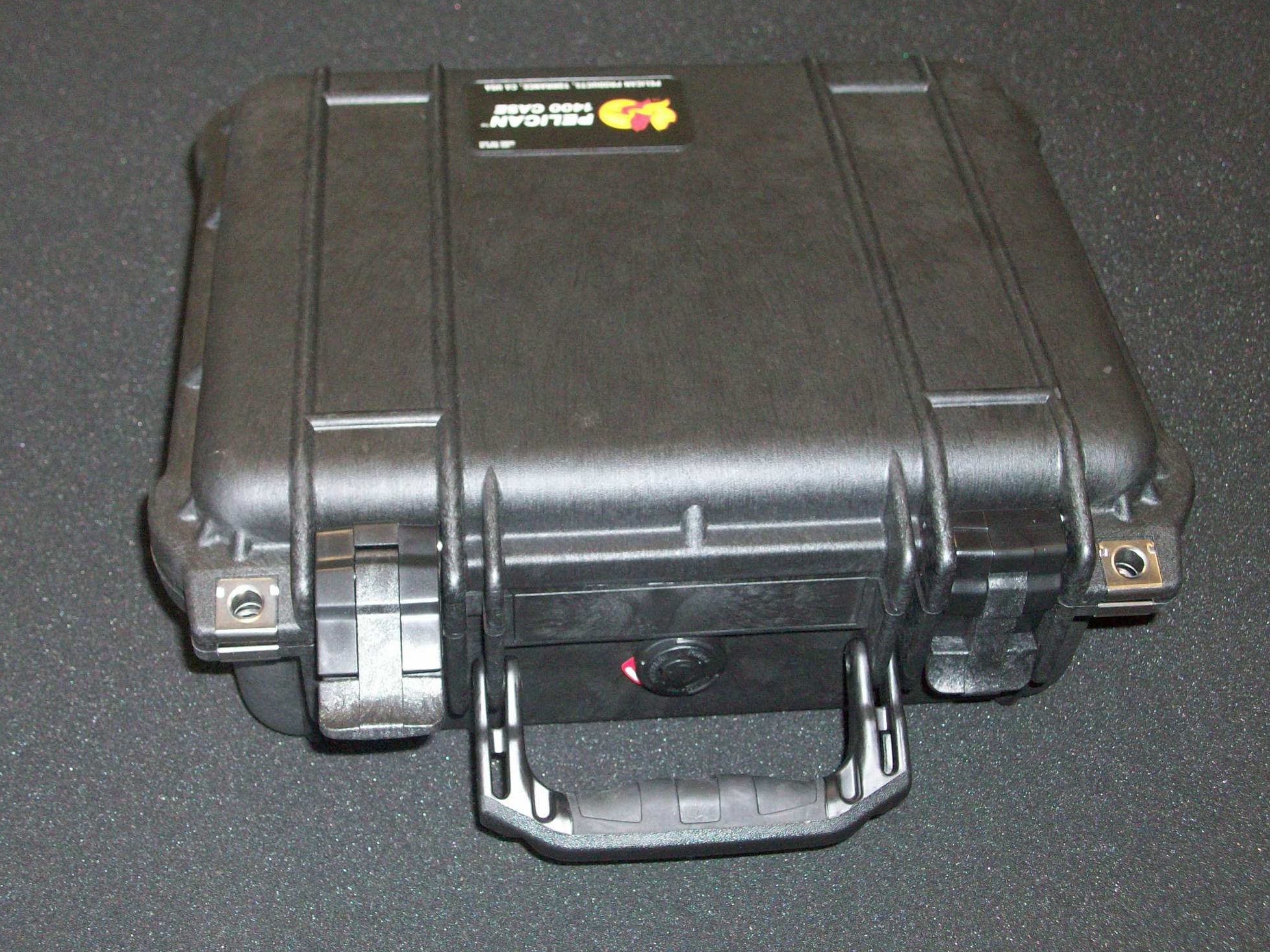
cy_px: 460
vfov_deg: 32.9
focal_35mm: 44
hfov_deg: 42.9
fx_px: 1614
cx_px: 659
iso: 160
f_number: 3.2
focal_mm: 7.1
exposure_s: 1/65.1
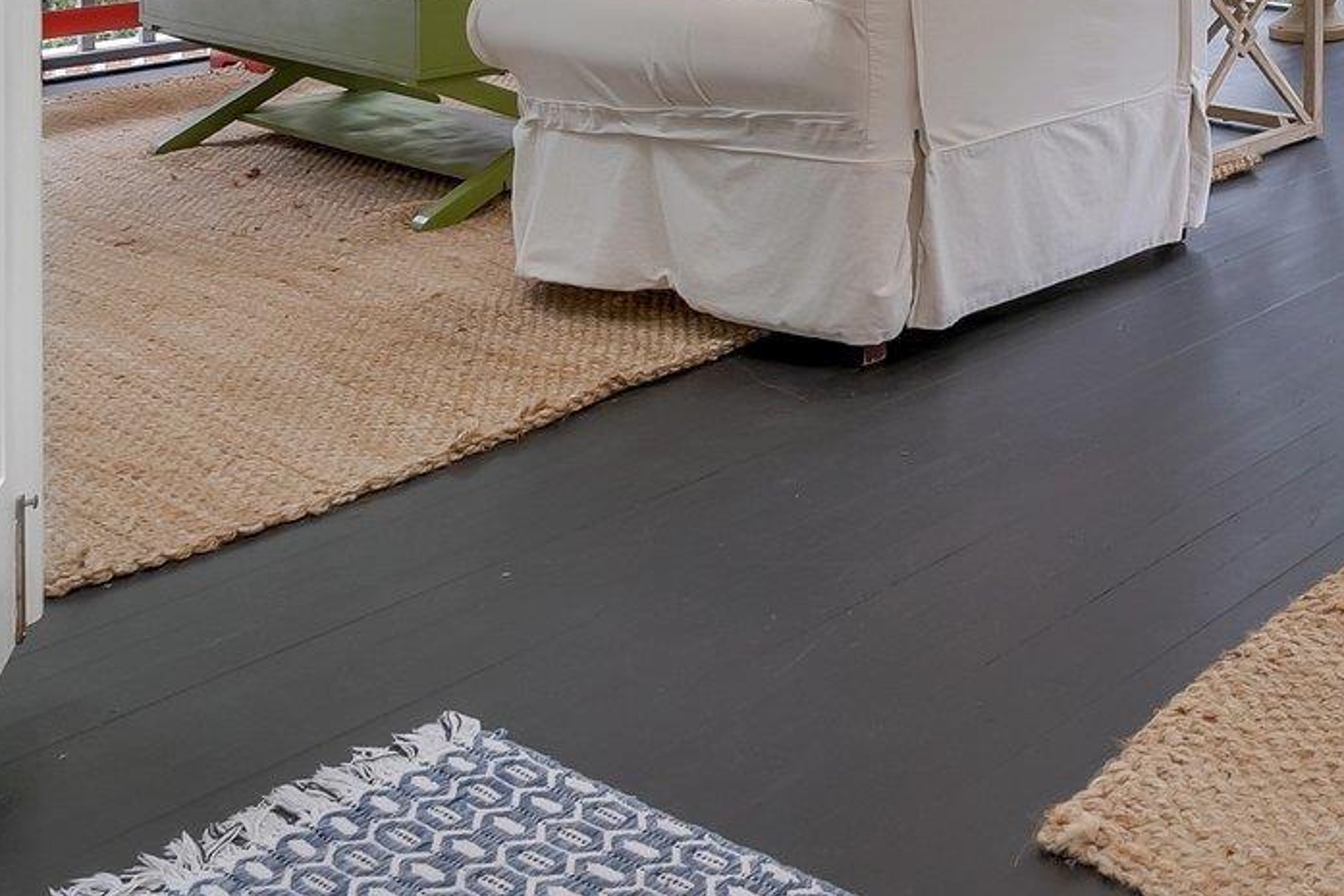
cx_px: 1502
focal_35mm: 47
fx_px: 1755
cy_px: -282
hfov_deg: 35.4
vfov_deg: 24.8
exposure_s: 1/40
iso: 400
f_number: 8
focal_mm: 16
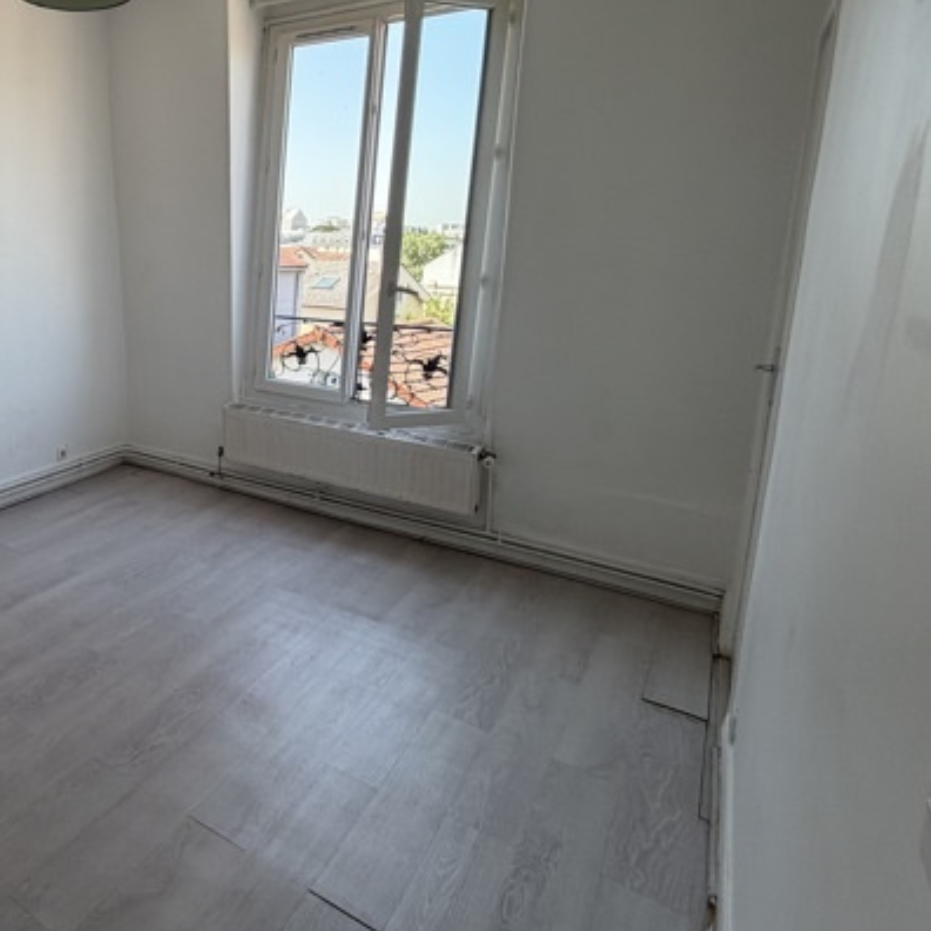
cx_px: -7
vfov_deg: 61.9
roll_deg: -1.0
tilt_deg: -9.2
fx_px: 761
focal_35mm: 25
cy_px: 341
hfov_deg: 50.4
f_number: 2.2
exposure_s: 1/167
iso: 64
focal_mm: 2.22
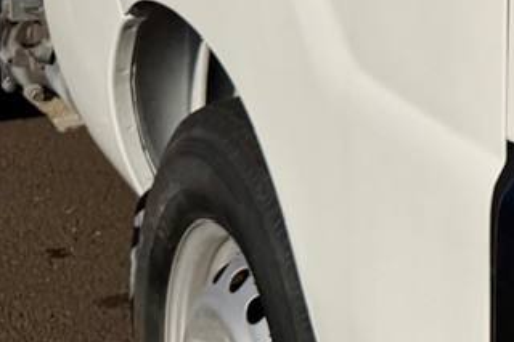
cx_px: 989
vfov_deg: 13.4
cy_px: -14
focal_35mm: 100
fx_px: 1427
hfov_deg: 16.3
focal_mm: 6.76
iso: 100
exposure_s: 1/22727
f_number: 1.78
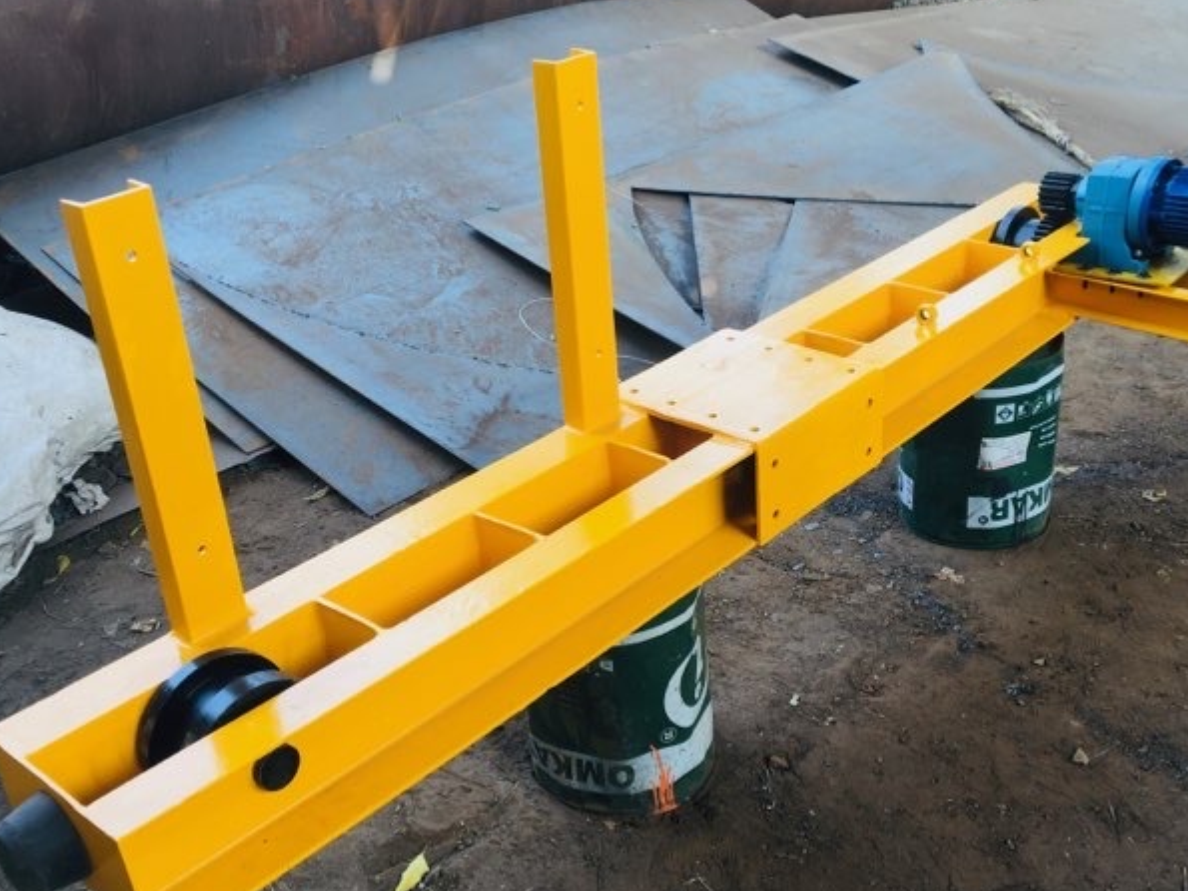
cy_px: 509
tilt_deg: -30.2
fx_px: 1338
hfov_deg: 47.9
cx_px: 597
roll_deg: +2.2
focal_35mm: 39
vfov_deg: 36.7
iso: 25
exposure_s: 1/100
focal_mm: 4.15
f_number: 2.2
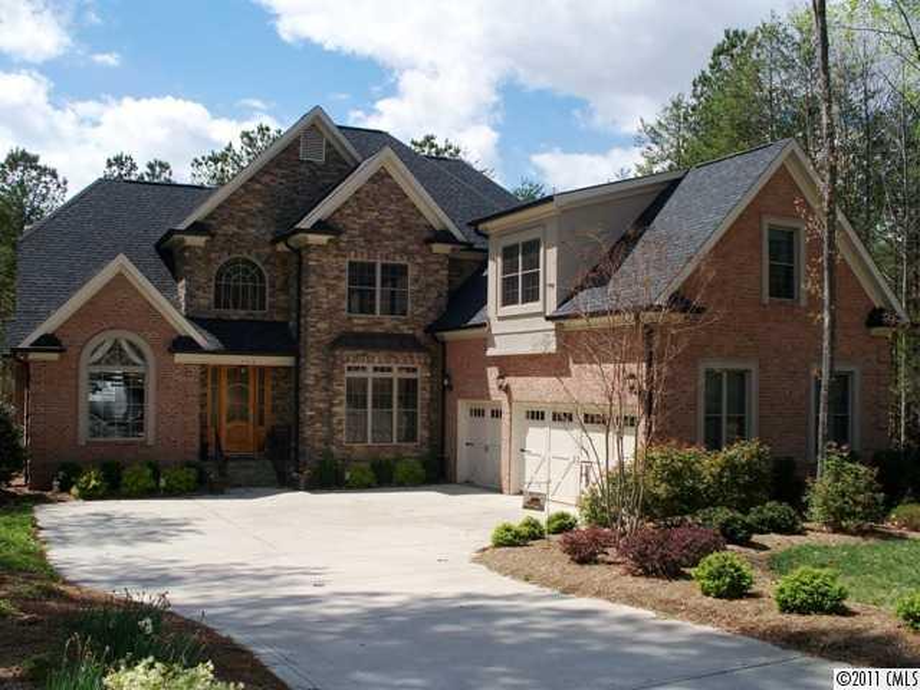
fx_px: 957
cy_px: 345
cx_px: 460
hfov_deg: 51.4
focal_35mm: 36
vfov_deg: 39.7
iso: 64
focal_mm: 7.54
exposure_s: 1/400
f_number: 5
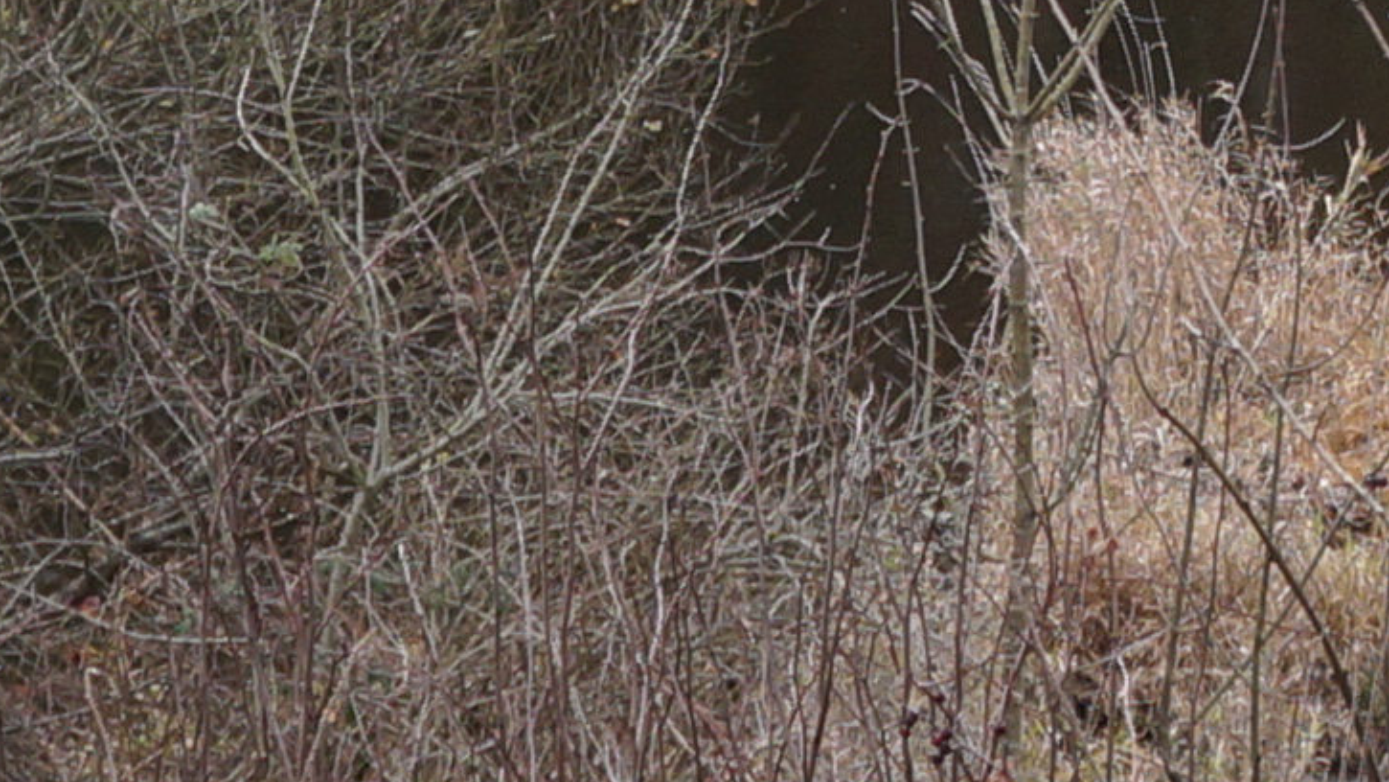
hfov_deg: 7.8
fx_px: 10017
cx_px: 1968
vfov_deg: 4.3
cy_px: -1420
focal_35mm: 272
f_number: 5.6
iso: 100
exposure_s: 1/80
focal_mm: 23
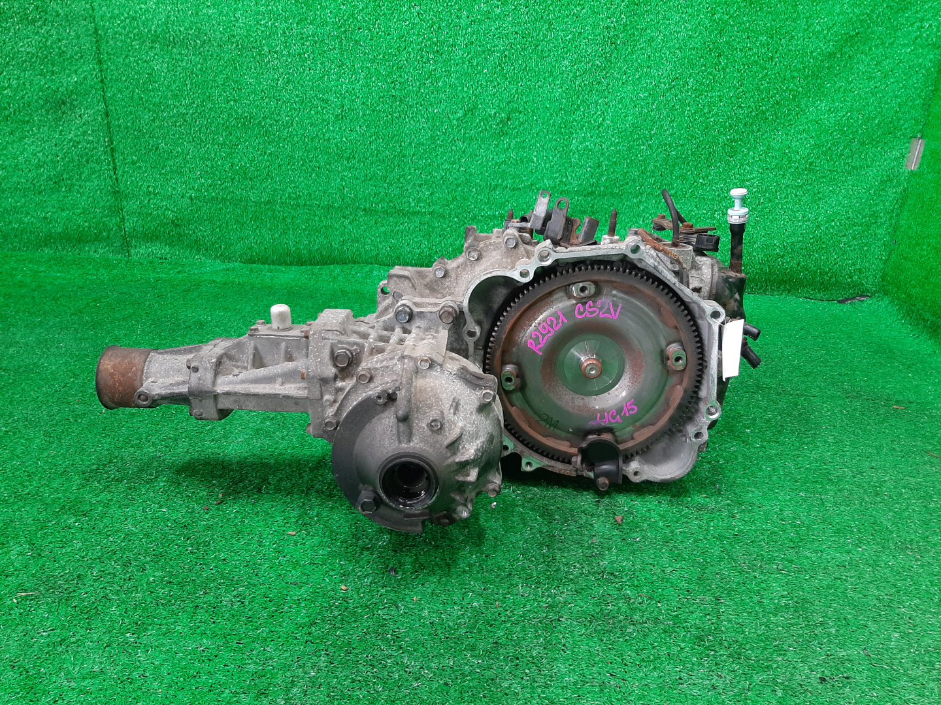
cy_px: 352
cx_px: 470
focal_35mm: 26
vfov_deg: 53.1
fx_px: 707
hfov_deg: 67.3
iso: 132
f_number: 1.7
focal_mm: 3.93
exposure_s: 1/50
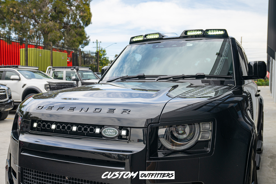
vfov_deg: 45.0
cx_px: 138
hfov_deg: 63.7
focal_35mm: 29
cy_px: 92
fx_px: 222
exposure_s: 1/100
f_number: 5
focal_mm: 29
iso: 100
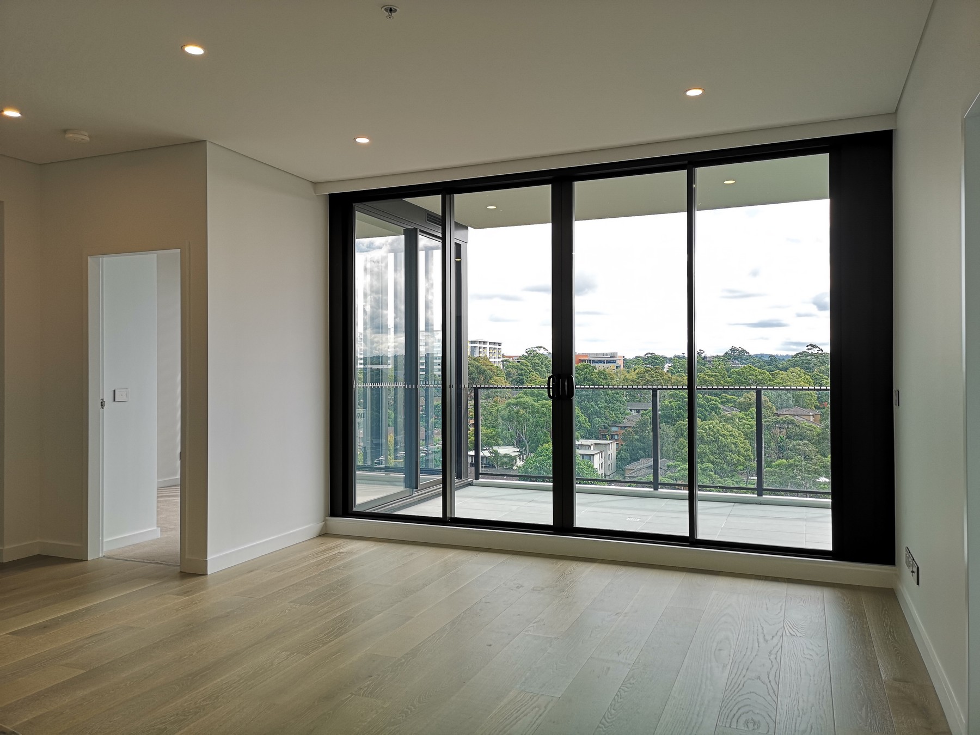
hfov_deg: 65.3
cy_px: 368
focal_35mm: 27
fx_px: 764
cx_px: 490
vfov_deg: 51.4
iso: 50
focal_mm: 5.58
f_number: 1.8
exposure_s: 1/219
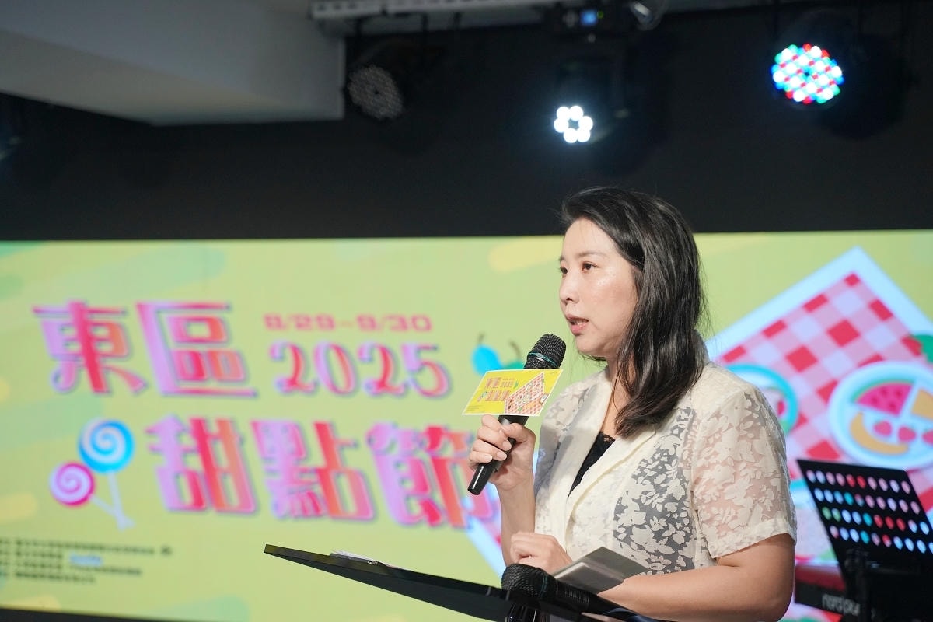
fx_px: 1944
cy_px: 311
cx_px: 466
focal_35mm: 75
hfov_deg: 27.0
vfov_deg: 18.2
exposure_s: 1/160
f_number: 4
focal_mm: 75
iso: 2500
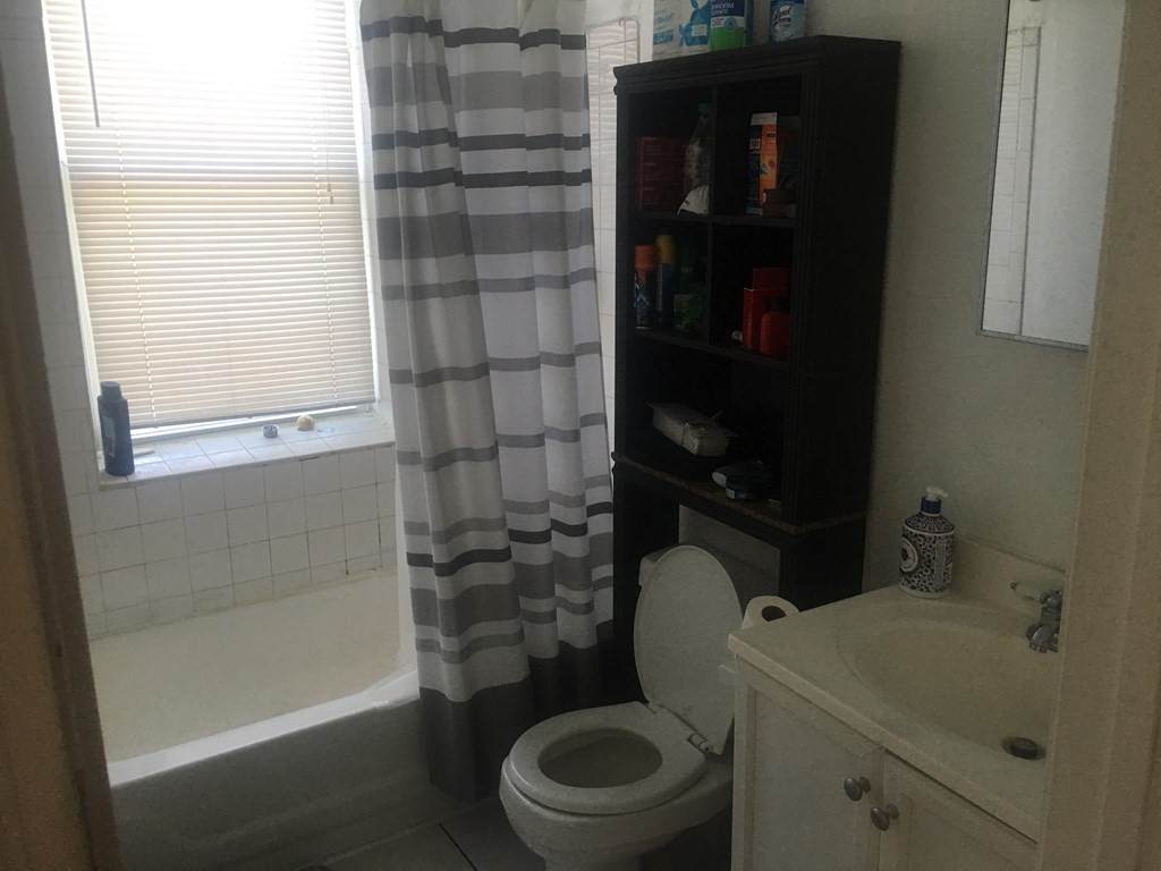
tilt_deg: -12.9
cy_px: 436
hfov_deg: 61.7
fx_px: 973
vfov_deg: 48.2
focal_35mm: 29
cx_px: 580
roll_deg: +1.3
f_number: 2.2
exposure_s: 1/30
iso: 40
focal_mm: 4.15
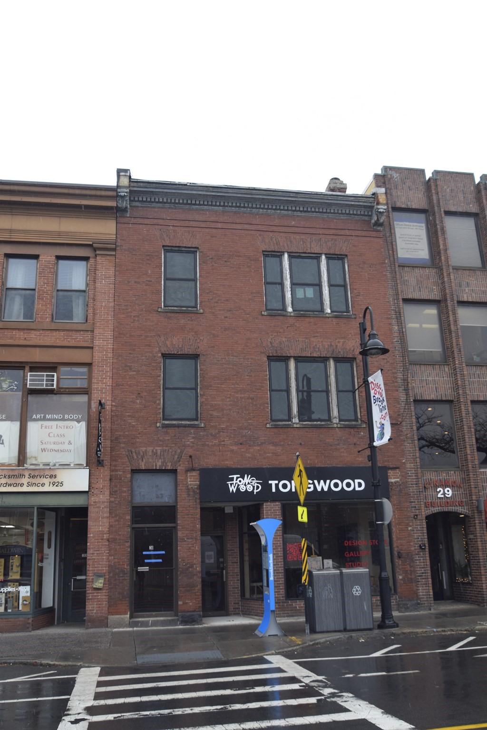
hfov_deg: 43.6
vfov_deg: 61.9
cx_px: 244
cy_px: 365
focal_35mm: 30
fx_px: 609
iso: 400
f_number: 7.1
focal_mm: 20
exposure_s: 1/200
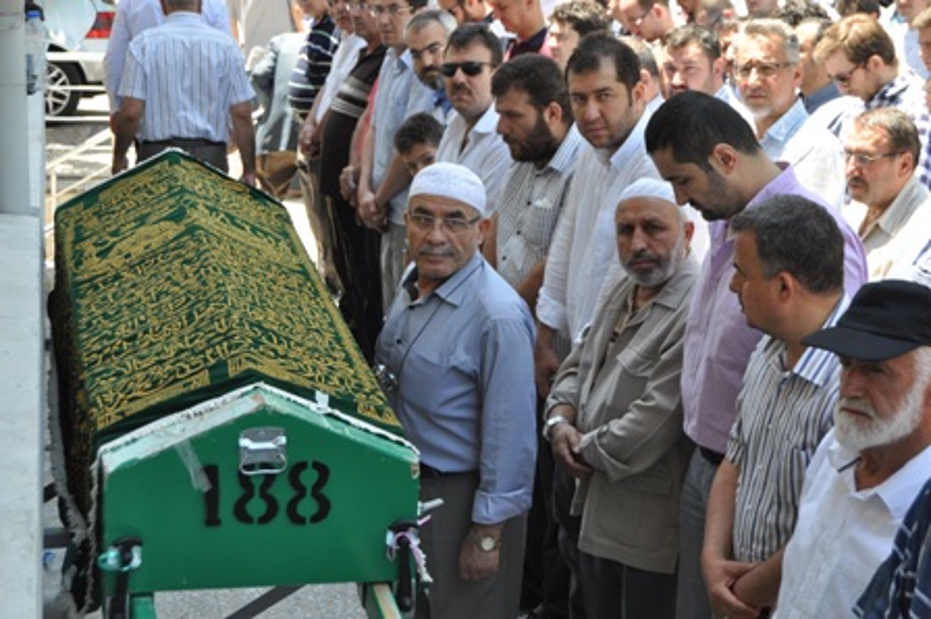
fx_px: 1628
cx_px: 466
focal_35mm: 63
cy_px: 310
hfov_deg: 31.9
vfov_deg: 21.5
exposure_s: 1/125
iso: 200
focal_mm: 42
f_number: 5.6
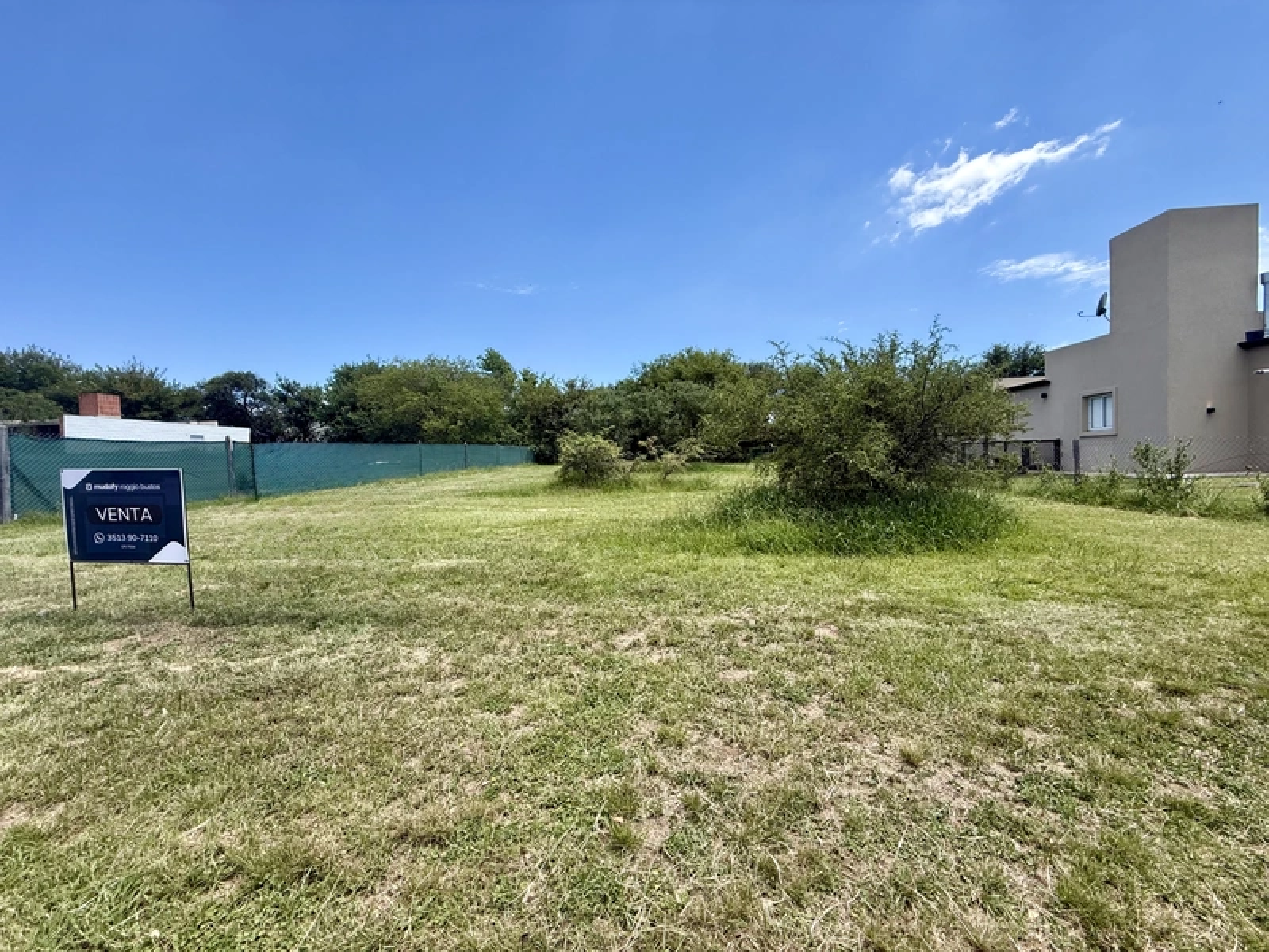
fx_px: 513
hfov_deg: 102.1
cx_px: 634
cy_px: 476
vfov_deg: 85.7
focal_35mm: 14
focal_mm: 2.22
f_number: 2.2
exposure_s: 1/1285
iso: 50
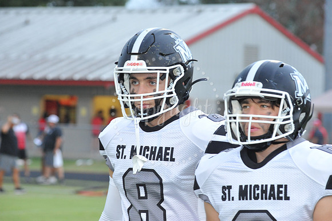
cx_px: 166
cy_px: 110
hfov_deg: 13.3
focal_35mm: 155
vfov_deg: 8.8
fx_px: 1429
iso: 3200
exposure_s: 1/250
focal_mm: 155
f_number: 6.3
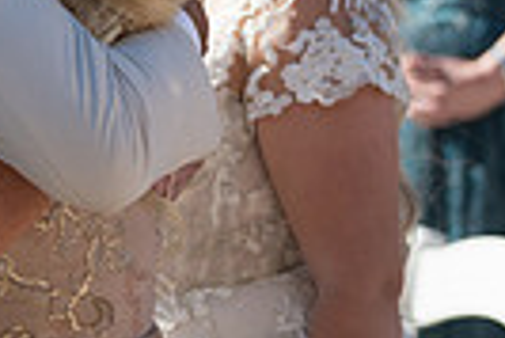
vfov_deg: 4.2
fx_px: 4550
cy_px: -16
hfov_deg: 6.3
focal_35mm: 324
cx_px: -226
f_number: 2.8
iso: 64
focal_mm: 70
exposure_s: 1/800
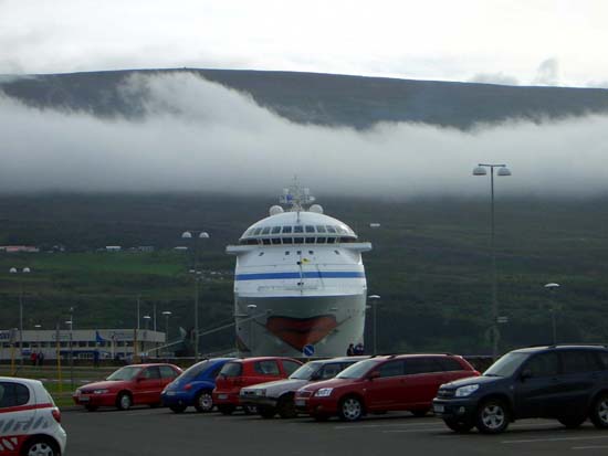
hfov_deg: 18.7
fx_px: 1845
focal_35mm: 105
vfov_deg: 14.1
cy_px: 228
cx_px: 304
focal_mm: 17.4
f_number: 7.7
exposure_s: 1/250
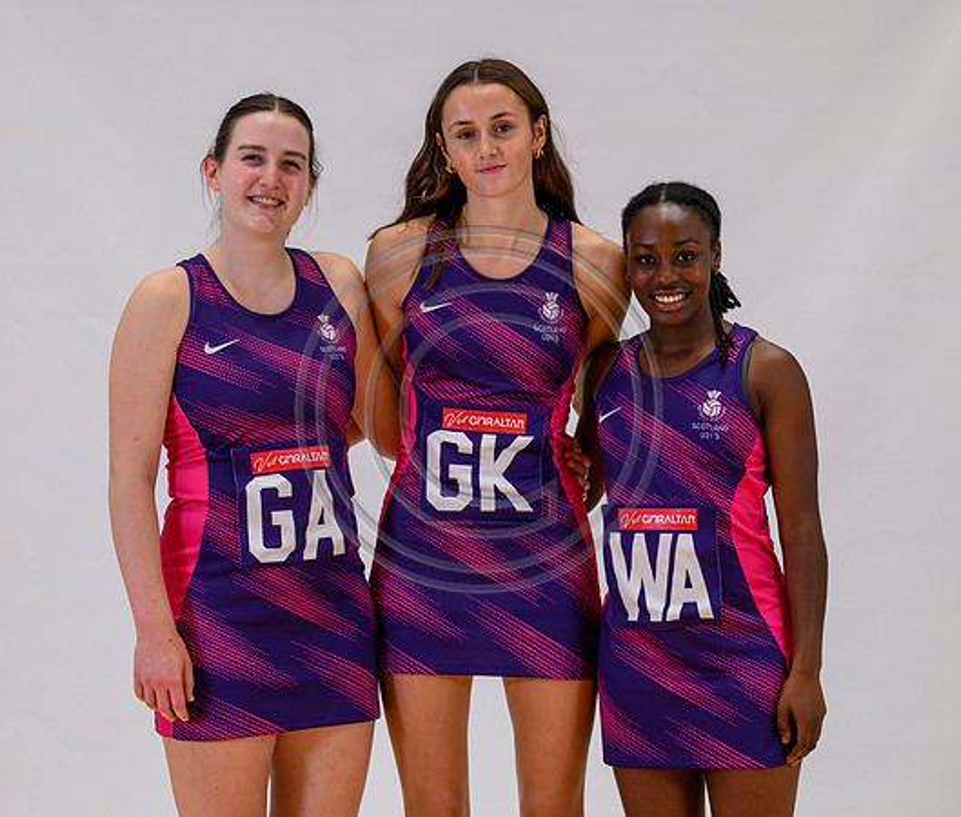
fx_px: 3367
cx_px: 415
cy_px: 381
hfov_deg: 16.2
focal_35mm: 115
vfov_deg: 13.8
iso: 500
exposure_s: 1/160
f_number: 3.5
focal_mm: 92
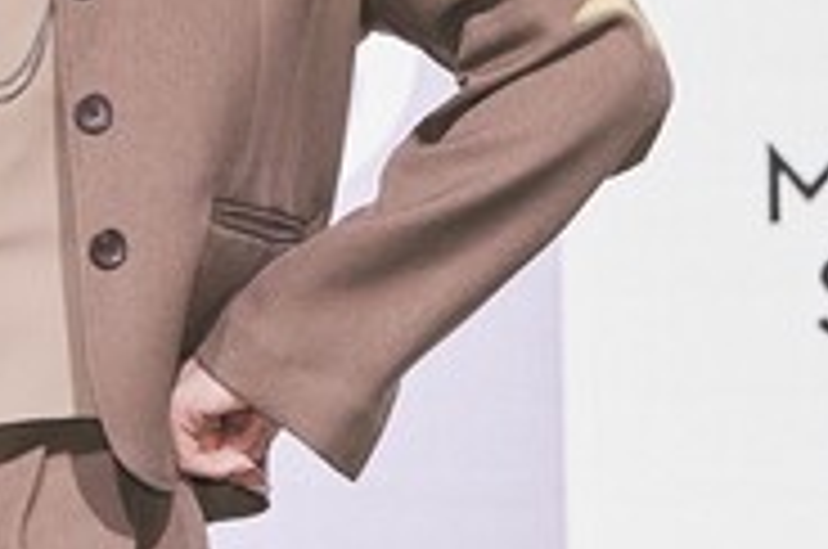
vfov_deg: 4.0
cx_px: 0
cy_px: 180
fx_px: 7875
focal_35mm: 343
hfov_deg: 6.0
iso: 800
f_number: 4
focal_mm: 70
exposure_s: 1/160
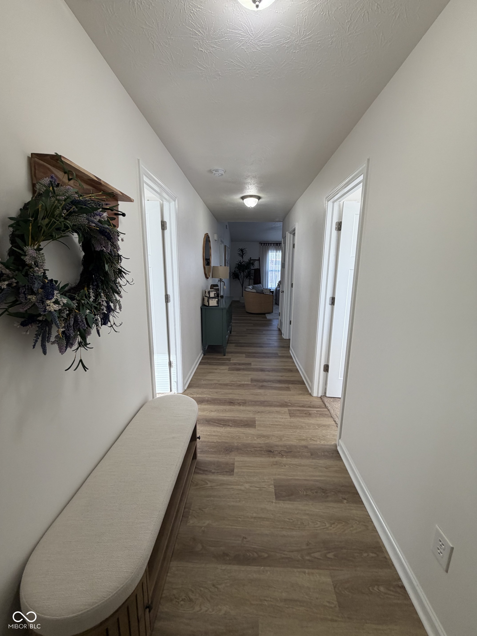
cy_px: 318
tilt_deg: -10.1
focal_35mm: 14
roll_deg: -1.0
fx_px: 257
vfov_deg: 102.1
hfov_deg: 85.7
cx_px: 238
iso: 125
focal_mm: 2.22
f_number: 2.2
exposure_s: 1/120
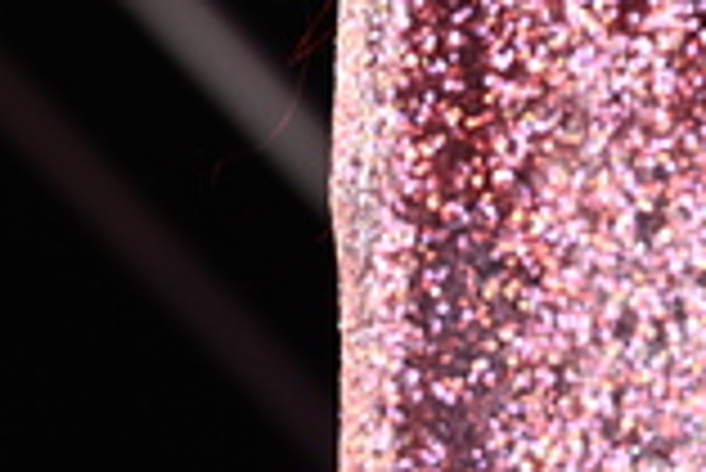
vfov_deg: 1.7
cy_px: -299
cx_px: 1160
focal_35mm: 815
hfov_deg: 2.5
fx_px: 15997
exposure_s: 1/125
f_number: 2.8
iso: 1250
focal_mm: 200
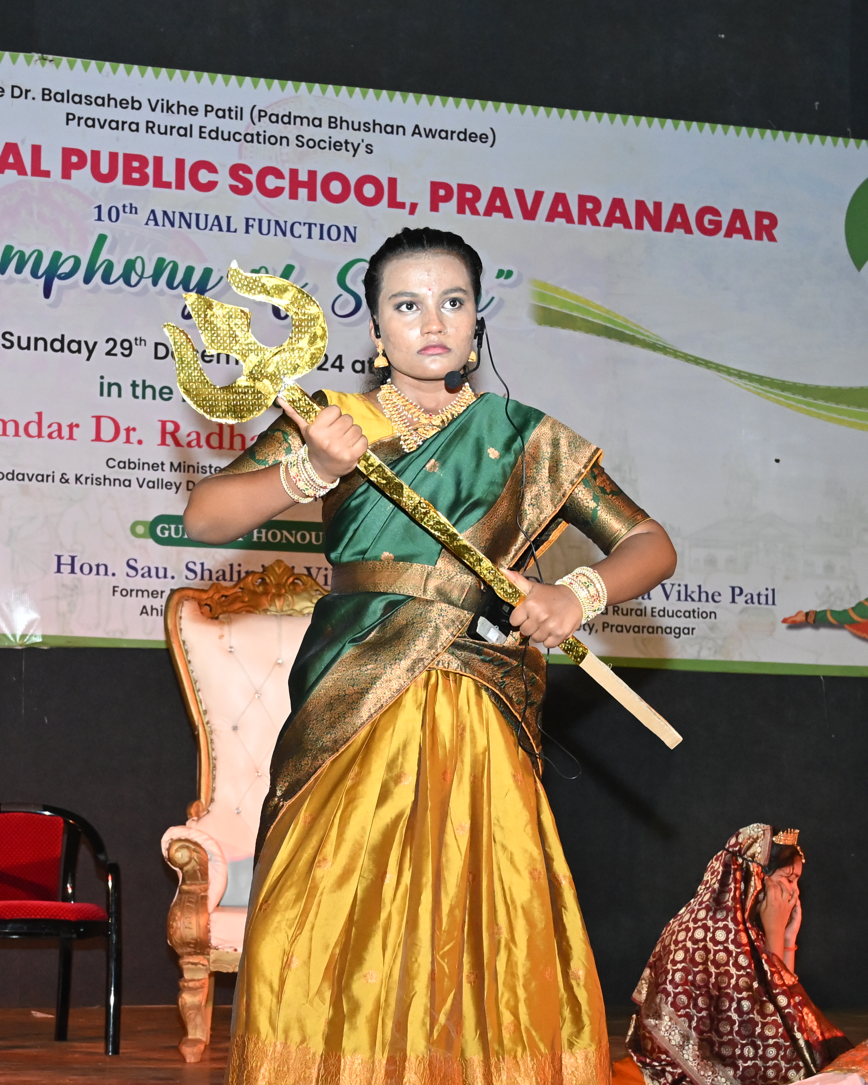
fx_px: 2151
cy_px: 718
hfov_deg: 22.8
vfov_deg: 28.1
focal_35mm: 67
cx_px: 328
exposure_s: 1/250
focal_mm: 32
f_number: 5.6
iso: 3200
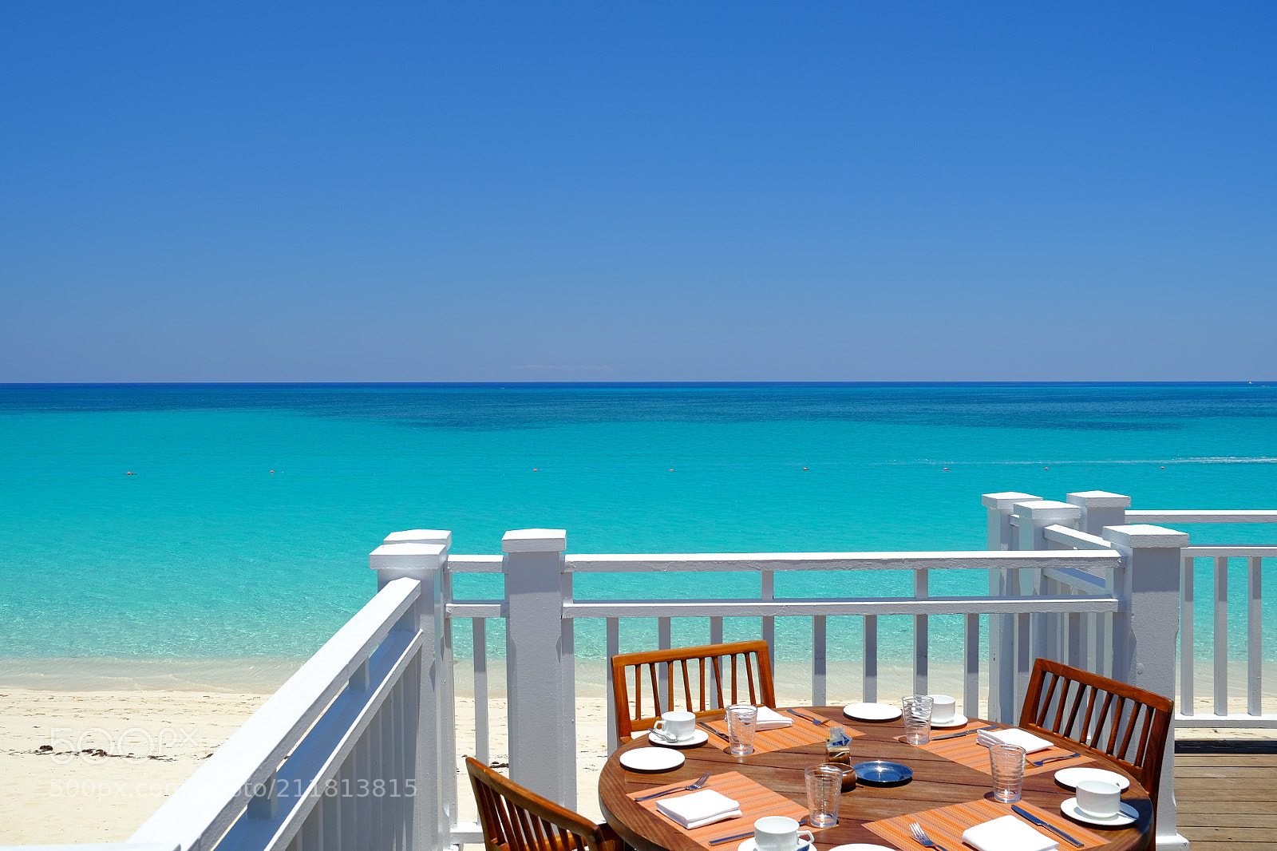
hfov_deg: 54.4
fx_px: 1241
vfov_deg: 37.8
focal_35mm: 35
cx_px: 638
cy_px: 426
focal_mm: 23
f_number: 8
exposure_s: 1/250
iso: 200
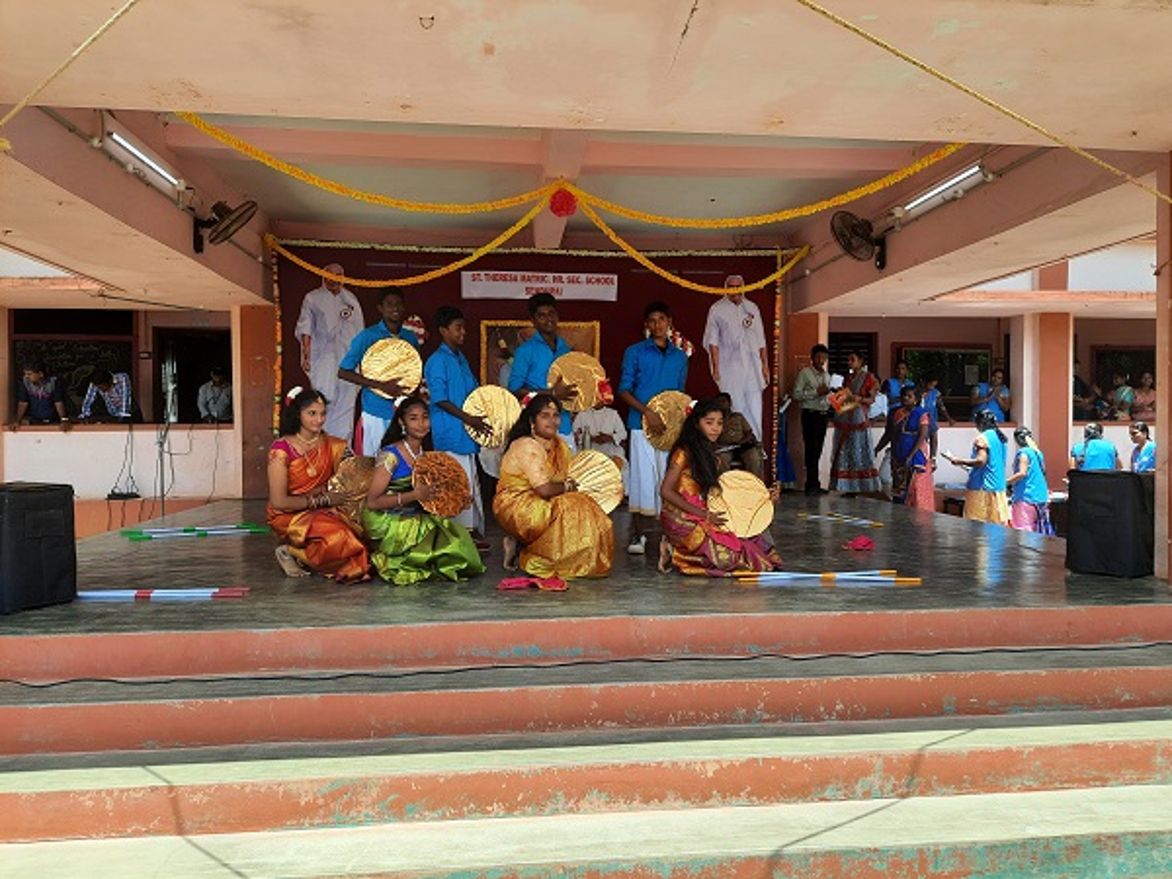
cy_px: 440
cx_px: 586
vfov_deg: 56.8
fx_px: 813
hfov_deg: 71.6
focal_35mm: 24
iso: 25
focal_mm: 5.23
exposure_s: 1/394
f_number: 1.8
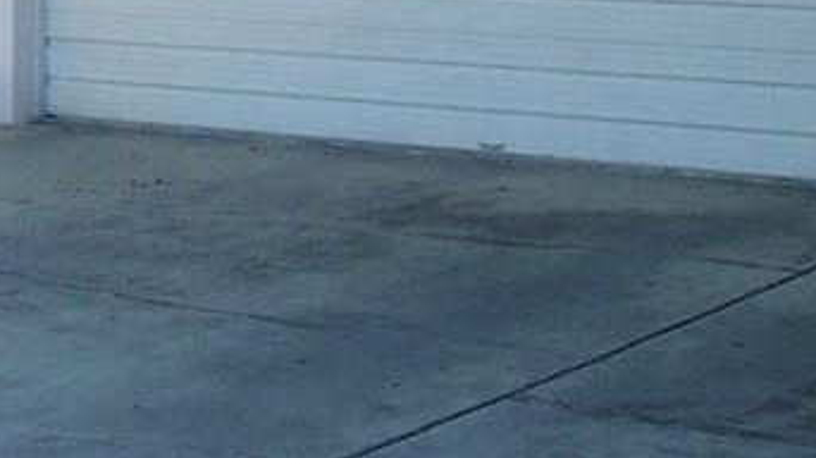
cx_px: 134
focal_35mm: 111
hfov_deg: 19.1
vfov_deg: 10.9
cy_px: 160
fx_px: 2401
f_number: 2.7
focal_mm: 5.6
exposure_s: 1/350
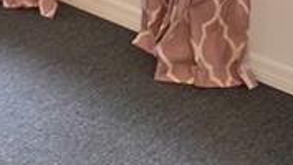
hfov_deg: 20.0
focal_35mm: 96
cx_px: -108
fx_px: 747
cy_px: -284
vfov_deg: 10.2
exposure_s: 1/60.2
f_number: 1.9
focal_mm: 2.2
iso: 400
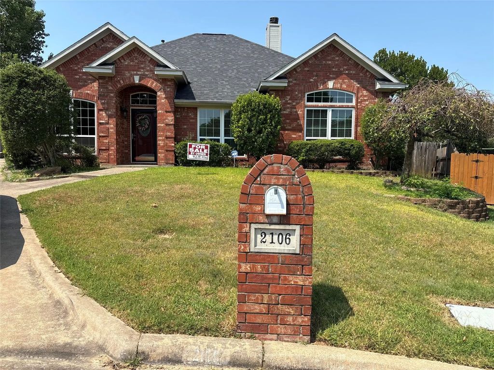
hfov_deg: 67.3
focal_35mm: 26
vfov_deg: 53.1
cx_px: 247
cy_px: 185
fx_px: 371
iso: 50
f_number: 1.6
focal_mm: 5.96
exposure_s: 1/2571
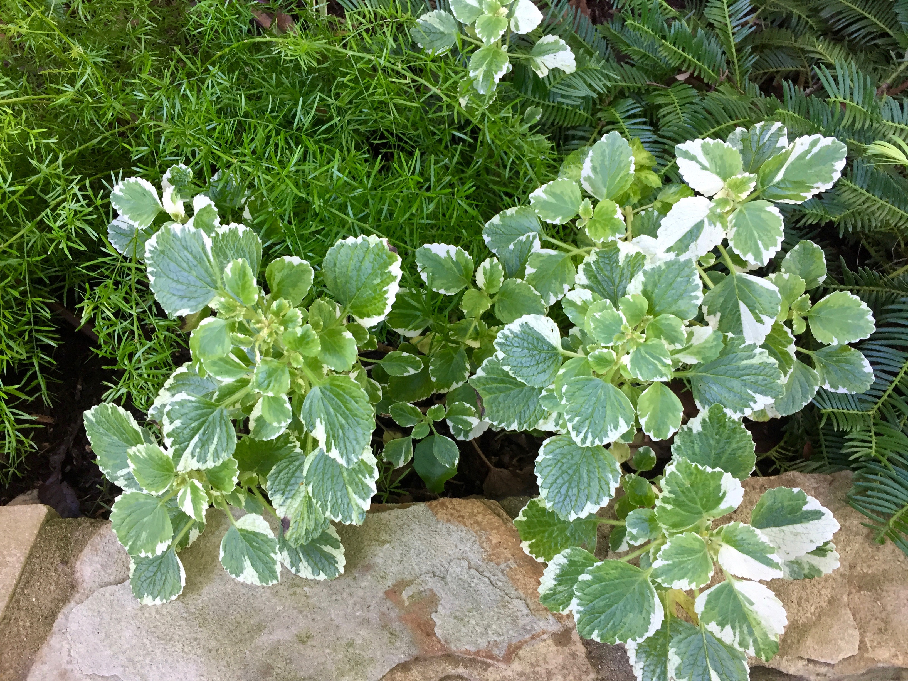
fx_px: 761
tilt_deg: -51.3
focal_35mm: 29
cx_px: 454
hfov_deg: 61.7
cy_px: 340
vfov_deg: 48.2
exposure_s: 1/30
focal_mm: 4.15
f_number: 2.2
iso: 64
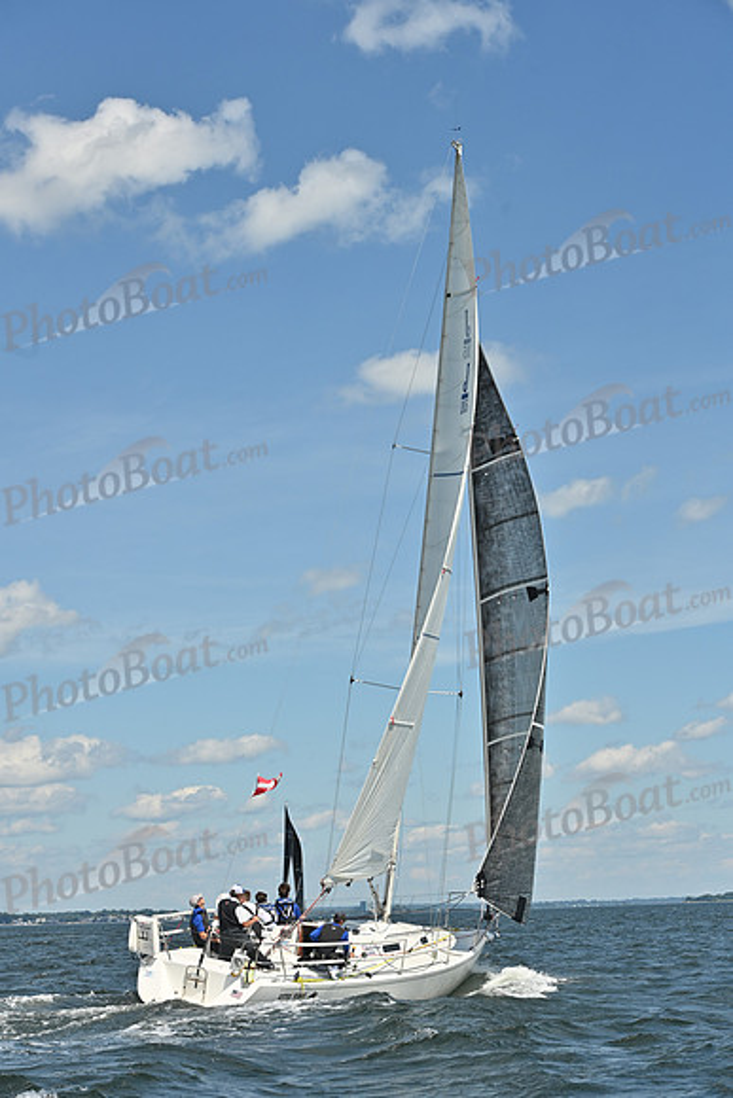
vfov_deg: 28.8
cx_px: 366
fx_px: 2136
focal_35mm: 70
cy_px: 549
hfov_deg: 19.5
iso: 250
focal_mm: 70
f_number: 9
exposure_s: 1/1250
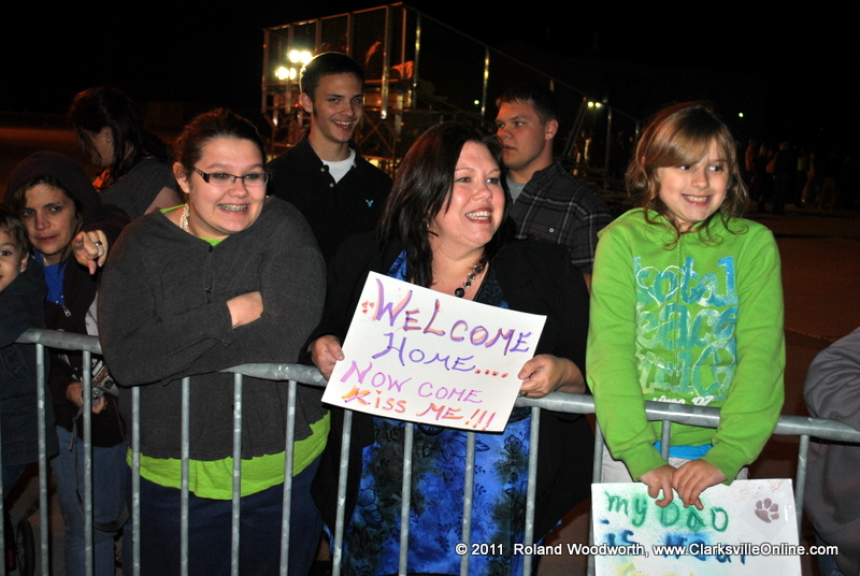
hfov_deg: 41.1
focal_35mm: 48
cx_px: 430
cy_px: 288
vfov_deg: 28.2
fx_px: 1148
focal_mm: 32
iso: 200
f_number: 4.8
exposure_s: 1/60
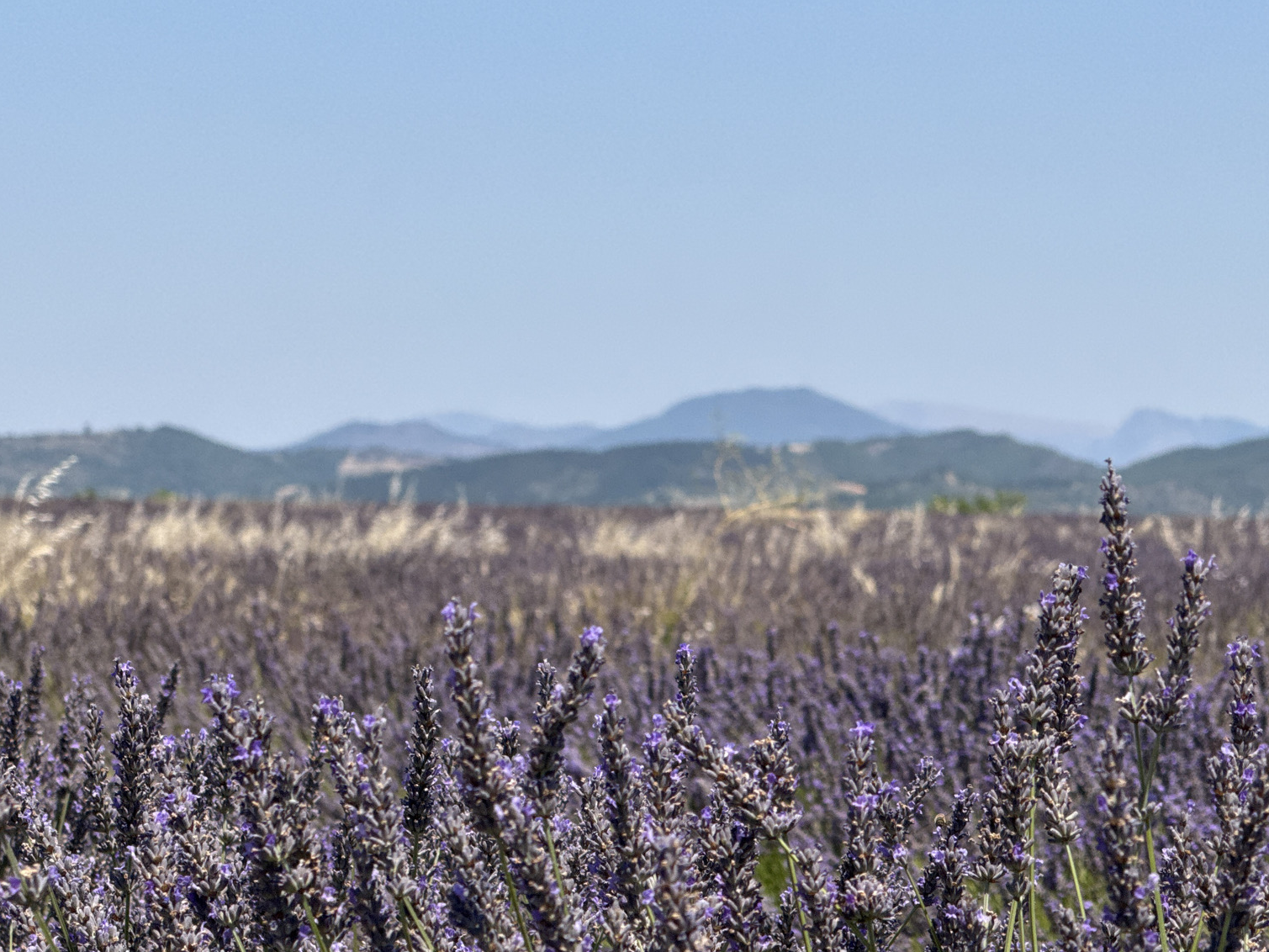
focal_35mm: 159
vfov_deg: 9.3
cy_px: 596
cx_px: 810
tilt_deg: +0.2
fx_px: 5829
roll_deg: -1.9
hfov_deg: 12.4
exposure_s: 1/1422
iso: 50
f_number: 2.8
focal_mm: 15.66
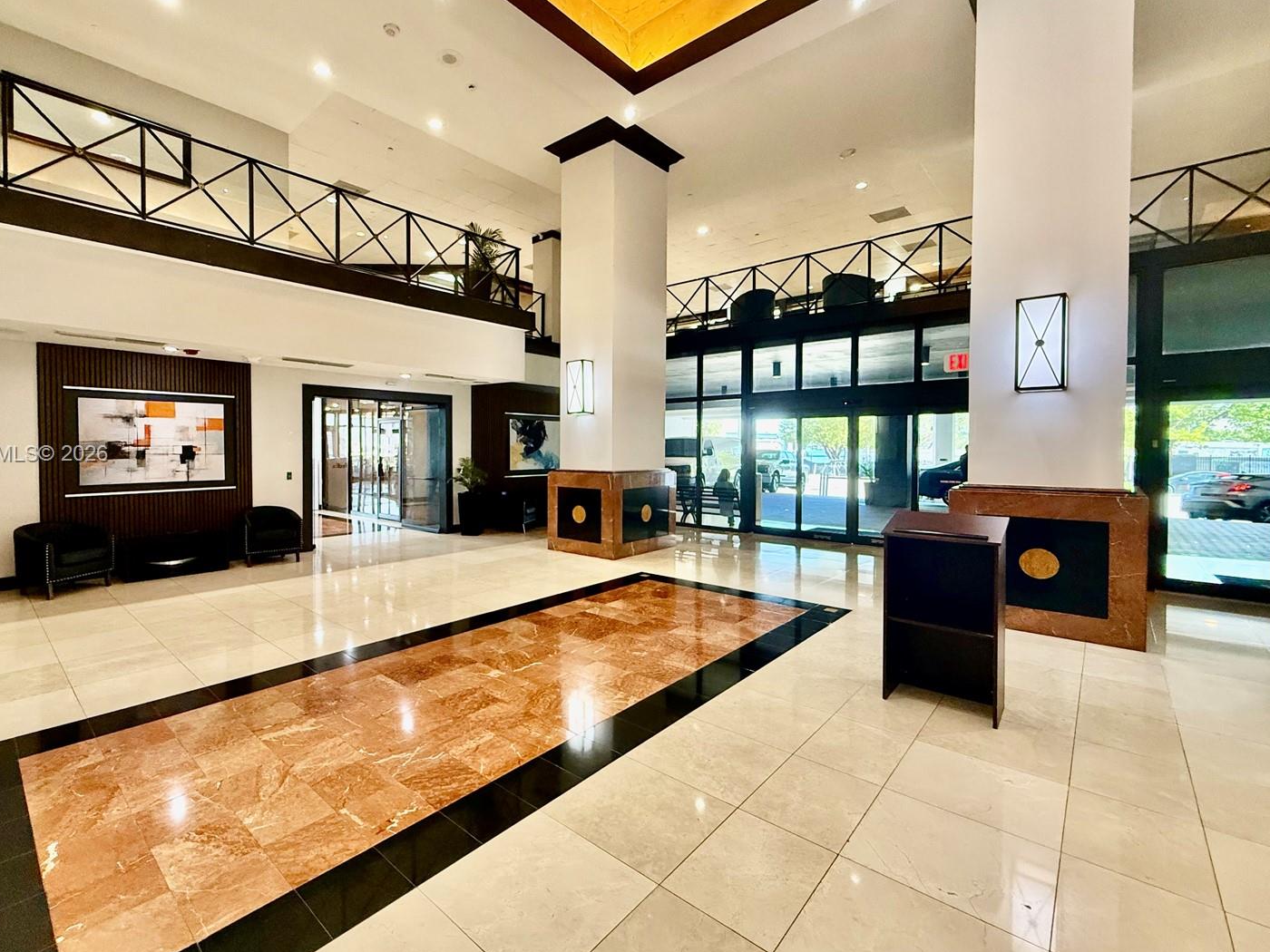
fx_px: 587
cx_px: 552
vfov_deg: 78.1
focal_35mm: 16
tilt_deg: -0.4
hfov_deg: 94.0
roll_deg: -0.5
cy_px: 455
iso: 500
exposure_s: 1/60
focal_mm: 2.22
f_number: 2.2
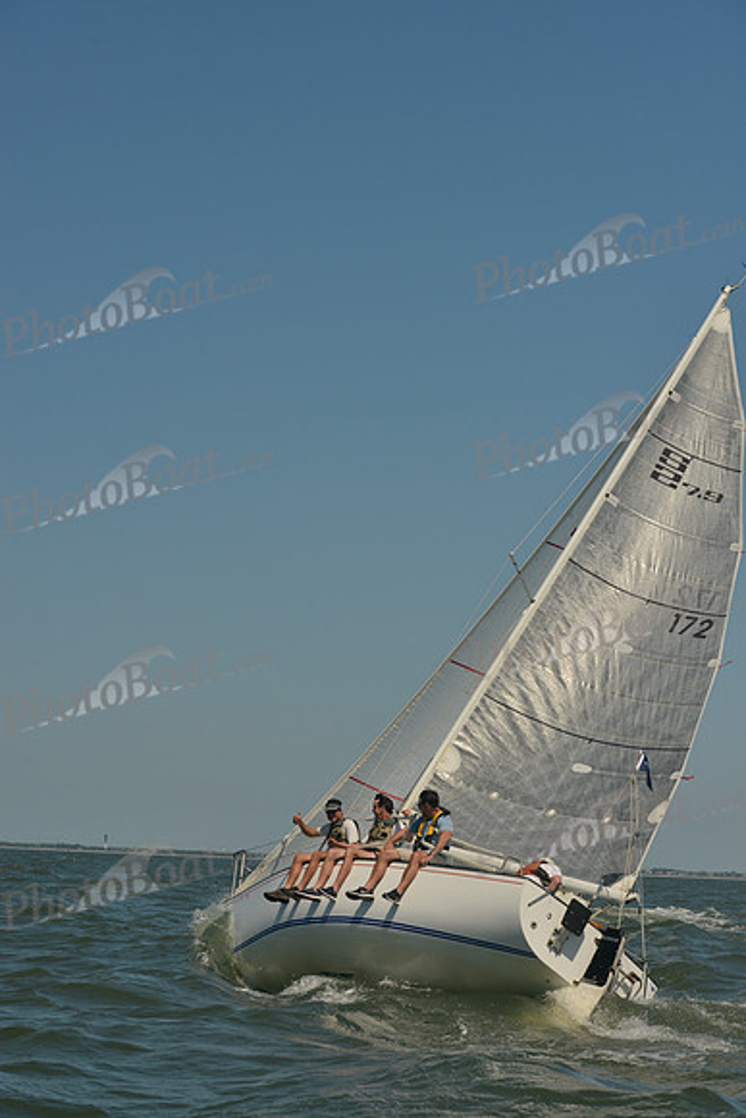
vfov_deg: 28.8
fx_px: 2174
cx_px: 373
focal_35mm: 70
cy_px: 559
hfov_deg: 19.5
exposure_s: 1/1000
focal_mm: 70
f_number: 10
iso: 280
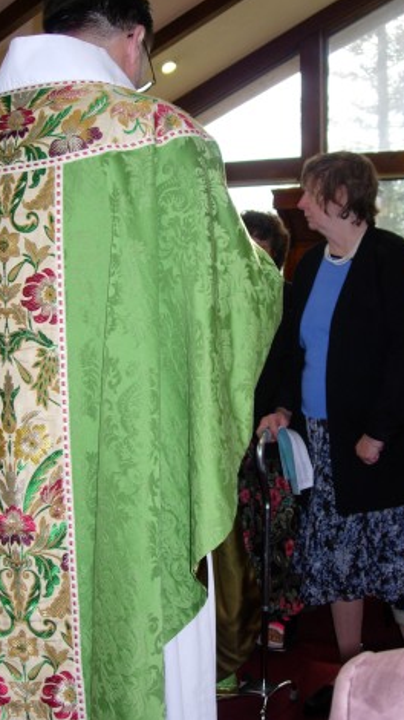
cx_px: 219
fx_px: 896
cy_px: 352
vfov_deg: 43.7
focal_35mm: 47
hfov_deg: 25.4
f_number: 2.8
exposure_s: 1/64
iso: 79
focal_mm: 7.8
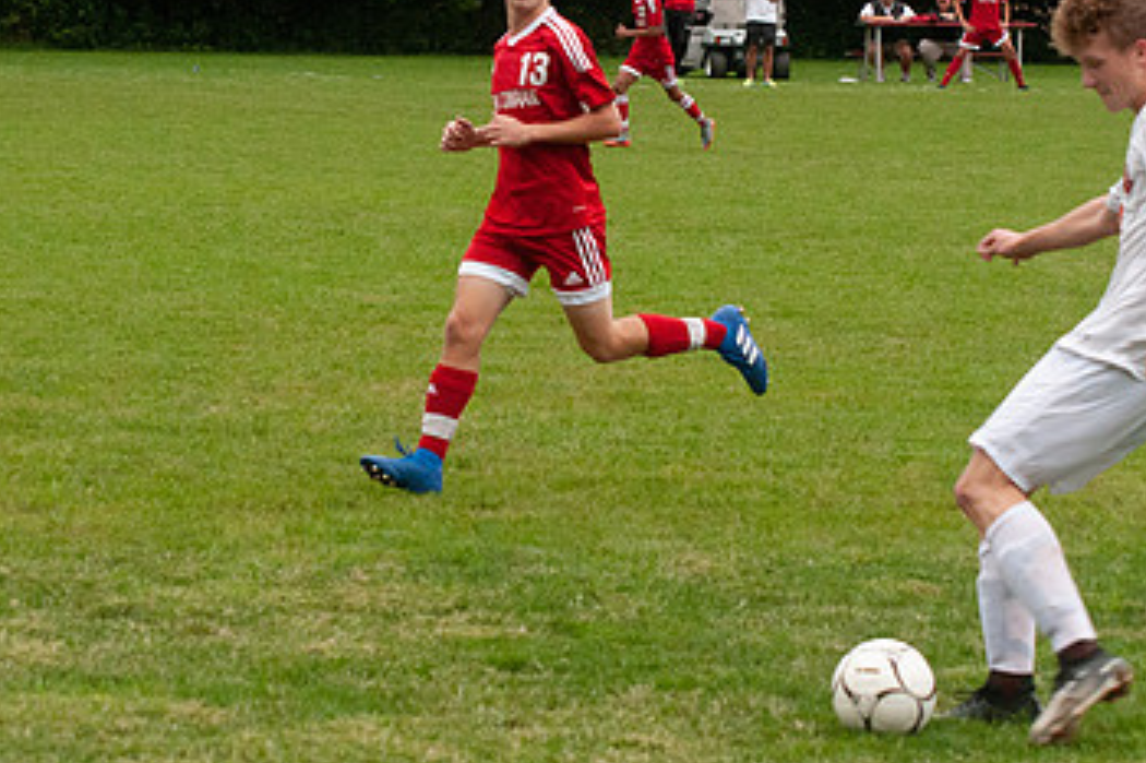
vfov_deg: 6.5
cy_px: 241
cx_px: 658
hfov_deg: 9.8
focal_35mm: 211
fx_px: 6713
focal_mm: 85
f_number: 7.1
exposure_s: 1/800
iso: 1600
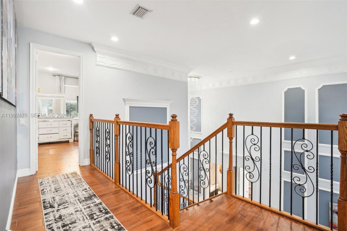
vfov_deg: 73.7
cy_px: 116
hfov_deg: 96.7
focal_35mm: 16
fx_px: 154
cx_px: 174
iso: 400
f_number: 10
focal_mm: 16
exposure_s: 1/3.33
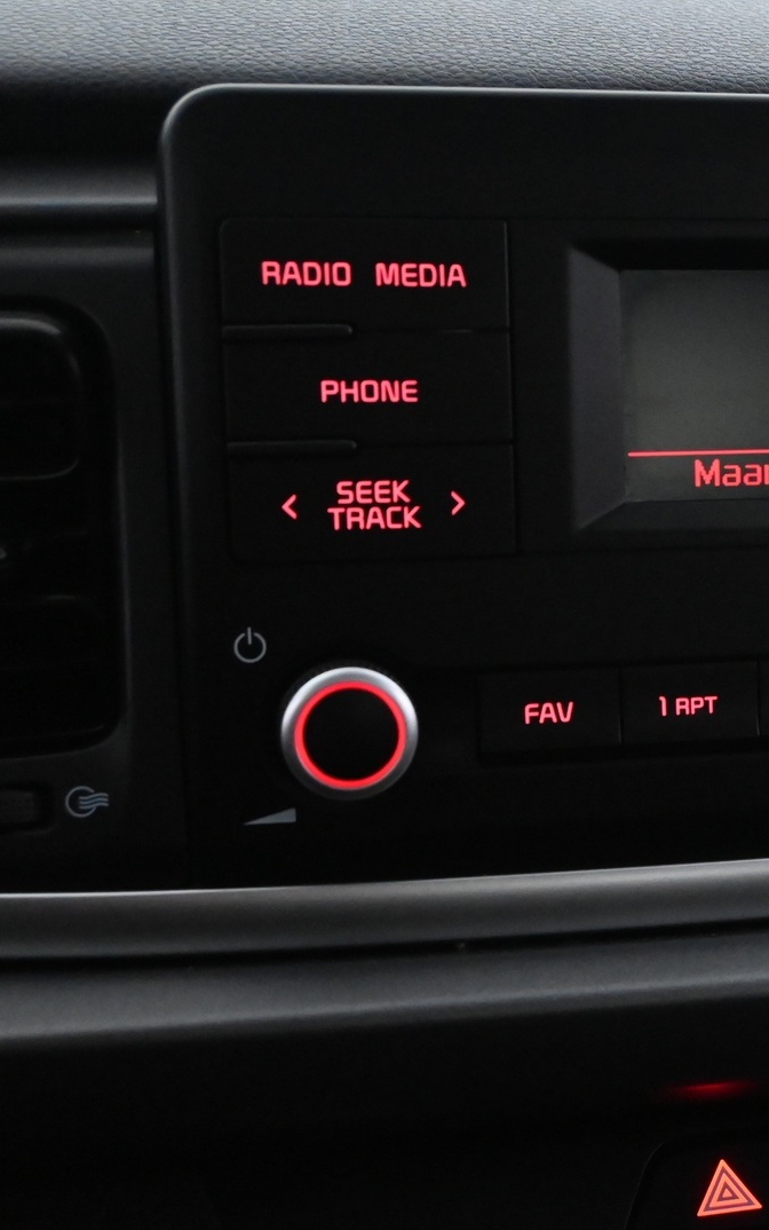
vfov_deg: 32.3
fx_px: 2124
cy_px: 614
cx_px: 871
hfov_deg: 19.6
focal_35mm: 63
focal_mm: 27.5
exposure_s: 1/50
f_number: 5.6
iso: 6400
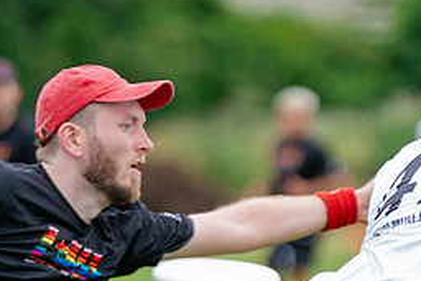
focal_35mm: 531
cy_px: 292
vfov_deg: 2.6
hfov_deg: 3.9
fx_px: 6213
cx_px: 417
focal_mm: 173
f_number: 2.8
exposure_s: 1/3200
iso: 1000
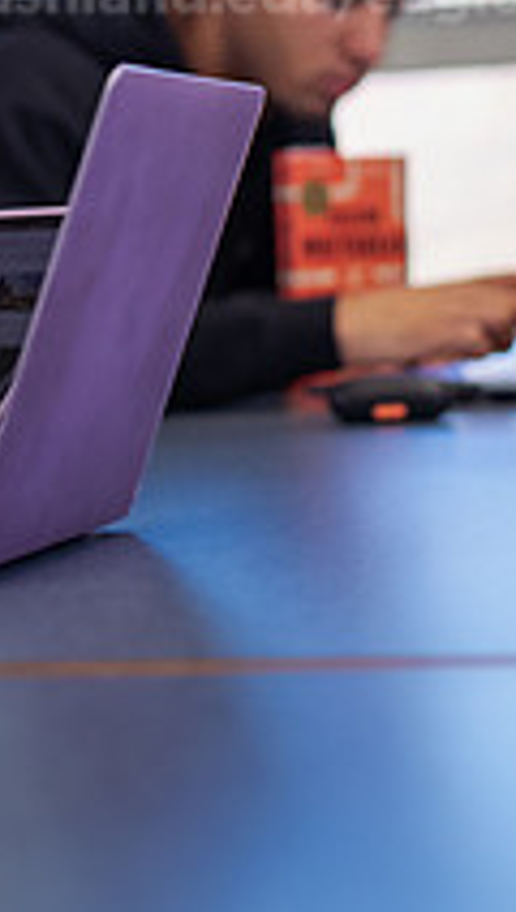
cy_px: 84
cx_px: -378
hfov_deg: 8.2
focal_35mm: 143
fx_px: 3462
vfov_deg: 14.8
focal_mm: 50
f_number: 2.5
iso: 640
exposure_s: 1/200
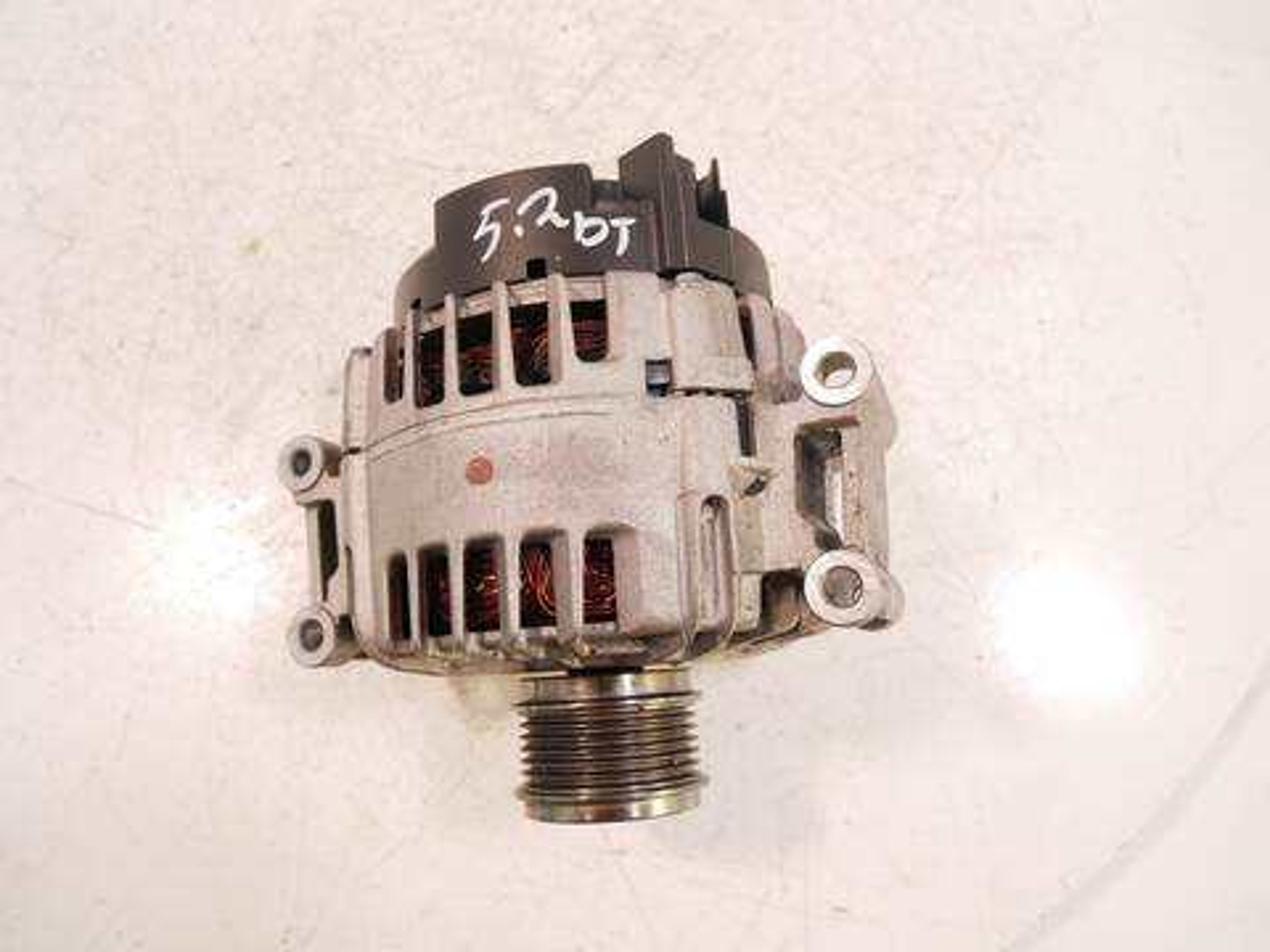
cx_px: 635
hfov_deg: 71.6
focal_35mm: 24
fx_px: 881
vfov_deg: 56.8
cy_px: 476
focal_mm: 12
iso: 640
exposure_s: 1/60
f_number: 3.5
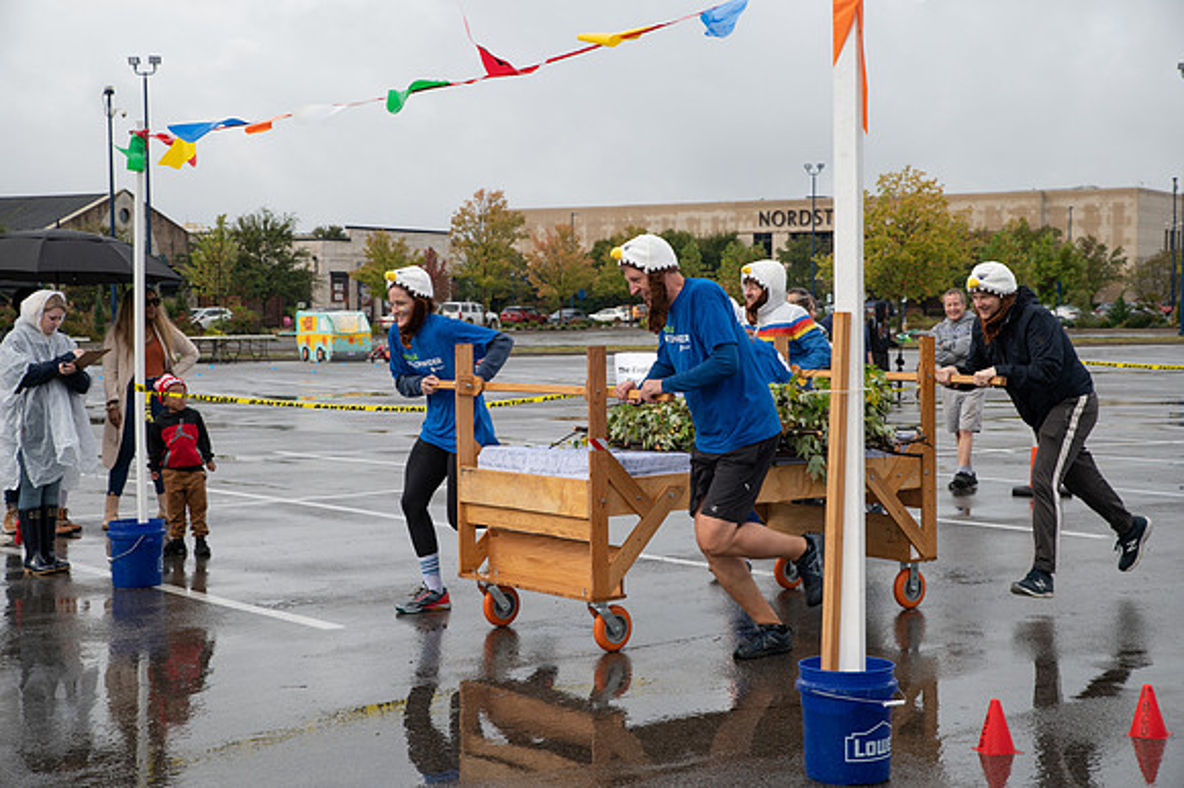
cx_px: 592
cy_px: 394
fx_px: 2038
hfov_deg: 32.4
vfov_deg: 21.9
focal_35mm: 62
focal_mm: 62
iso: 400
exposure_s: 1/500
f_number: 7.1
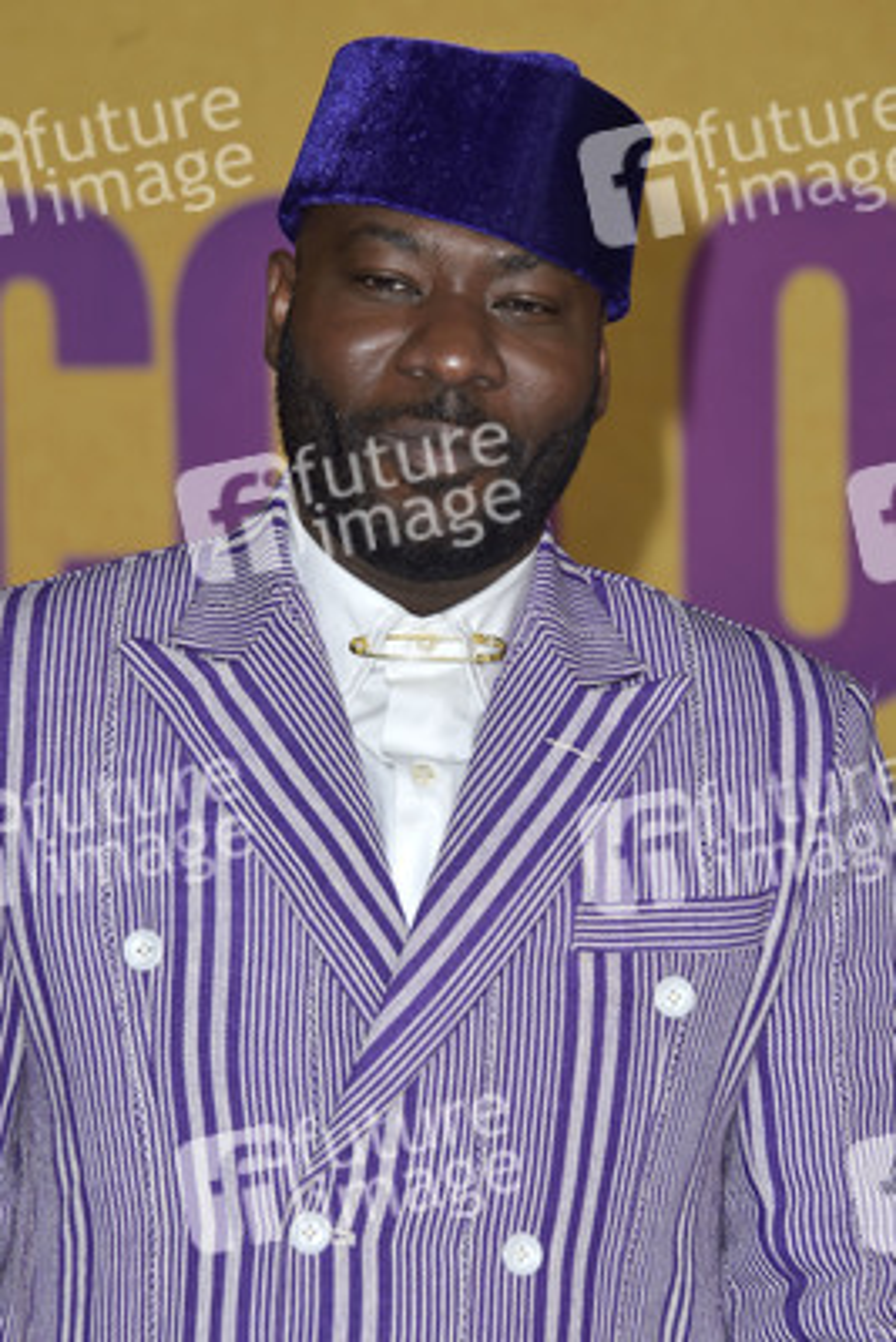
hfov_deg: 9.2
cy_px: 671
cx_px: 448
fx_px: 5595
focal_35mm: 150
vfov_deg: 13.7
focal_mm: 150
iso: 320
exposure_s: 1/250
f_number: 6.3
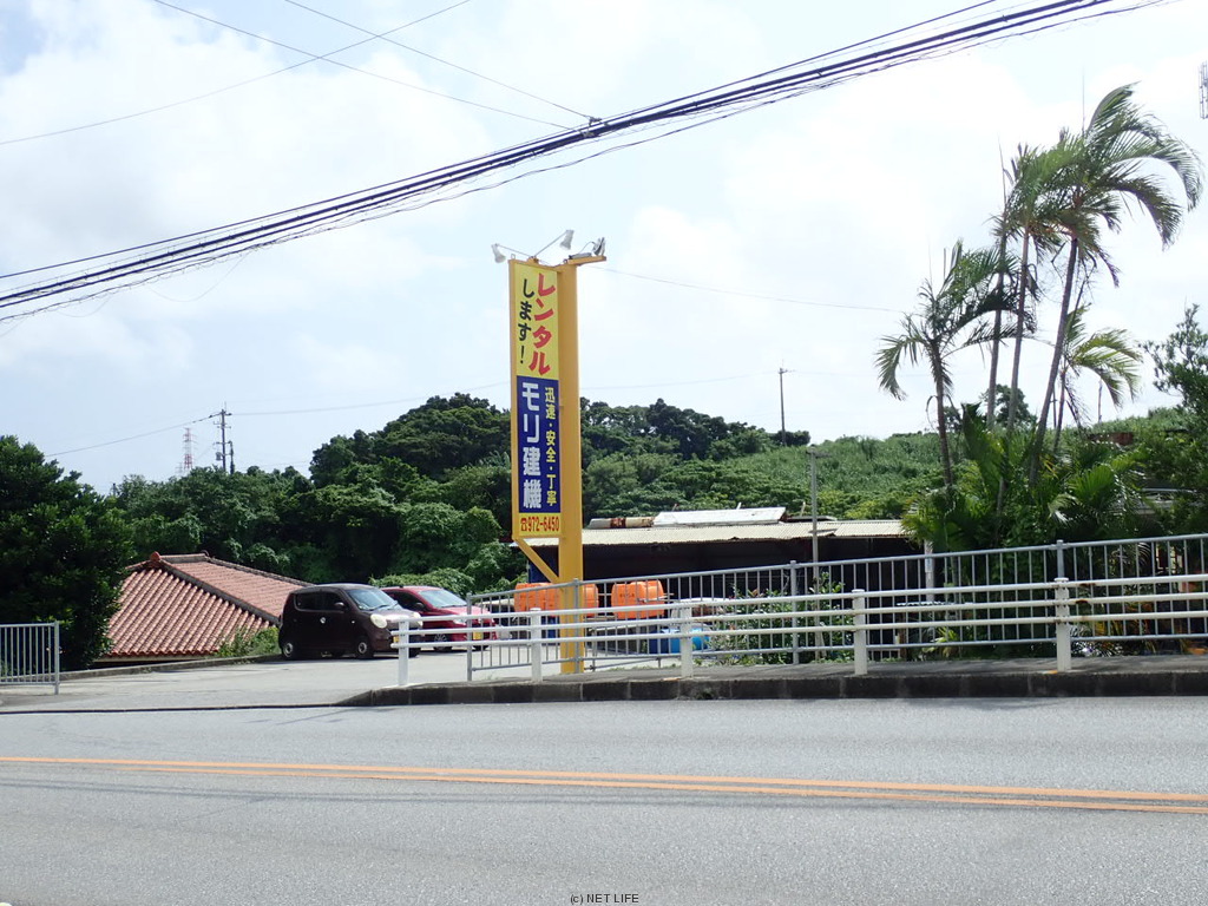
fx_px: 1501
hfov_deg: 43.9
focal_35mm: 43
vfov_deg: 33.6
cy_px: 453
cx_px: 604
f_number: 4
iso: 100
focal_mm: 7.86
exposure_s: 1/800
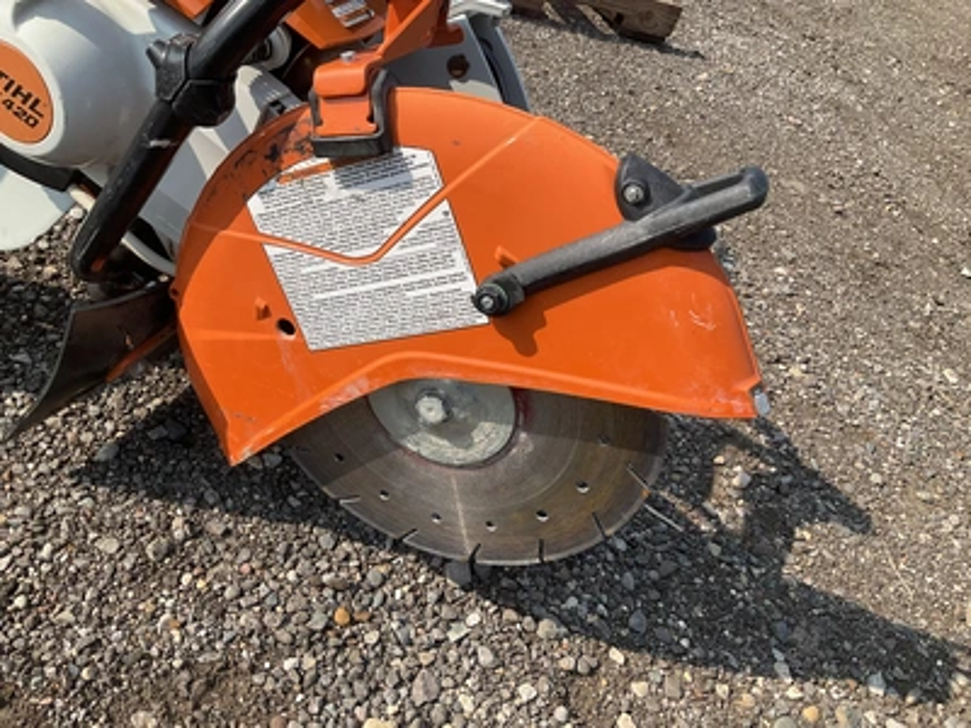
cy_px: 364
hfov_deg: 61.7
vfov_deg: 48.2
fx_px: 813
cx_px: 486
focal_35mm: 29
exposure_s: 1/997
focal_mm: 3
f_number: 1.8
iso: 25
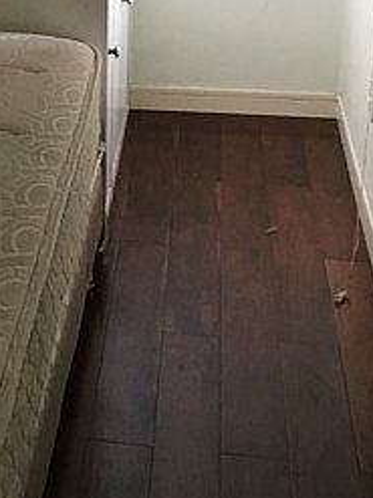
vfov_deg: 19.9
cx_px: -79
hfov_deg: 15.1
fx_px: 1352
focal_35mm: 94
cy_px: -52
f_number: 2.2
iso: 125
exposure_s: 1/33
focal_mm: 4.15
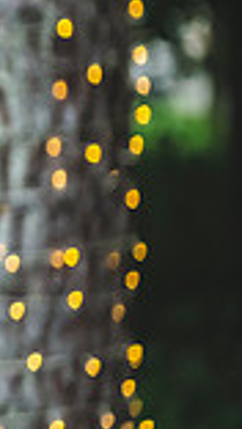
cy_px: 133
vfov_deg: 3.7
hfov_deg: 2.1
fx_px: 6648
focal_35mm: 584
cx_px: -544
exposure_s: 1/800
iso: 1000
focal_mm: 150
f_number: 2.8
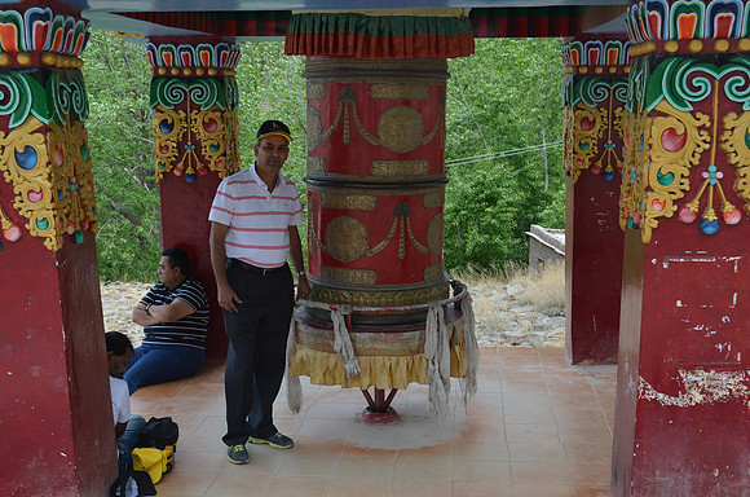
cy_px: 248
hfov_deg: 41.2
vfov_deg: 27.9
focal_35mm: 48
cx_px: 375
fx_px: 998
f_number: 7.1
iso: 200
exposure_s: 1/200
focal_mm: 32
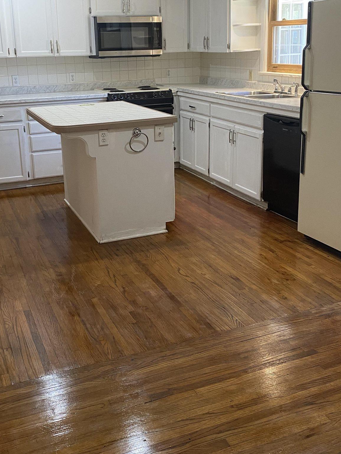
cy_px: 189
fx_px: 512
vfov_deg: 47.7
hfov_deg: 36.7
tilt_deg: -15.5
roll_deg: +2.3
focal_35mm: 39
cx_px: 141
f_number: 1.8
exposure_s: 1/60
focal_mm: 4.25
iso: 160
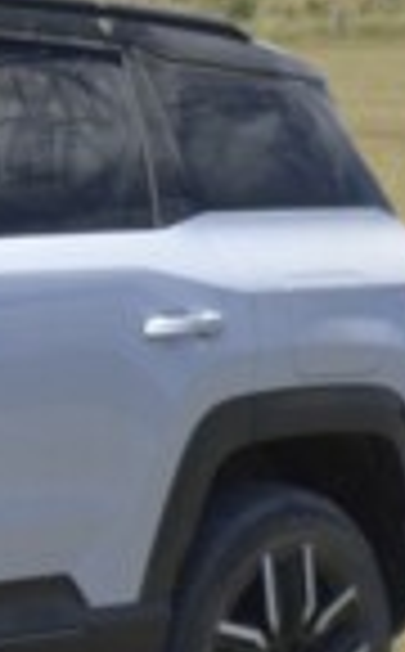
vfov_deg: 10.1
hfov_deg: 6.0
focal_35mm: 207
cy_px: 339
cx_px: -688
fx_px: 3674
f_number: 6.3
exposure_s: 1/1600
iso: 400
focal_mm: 28
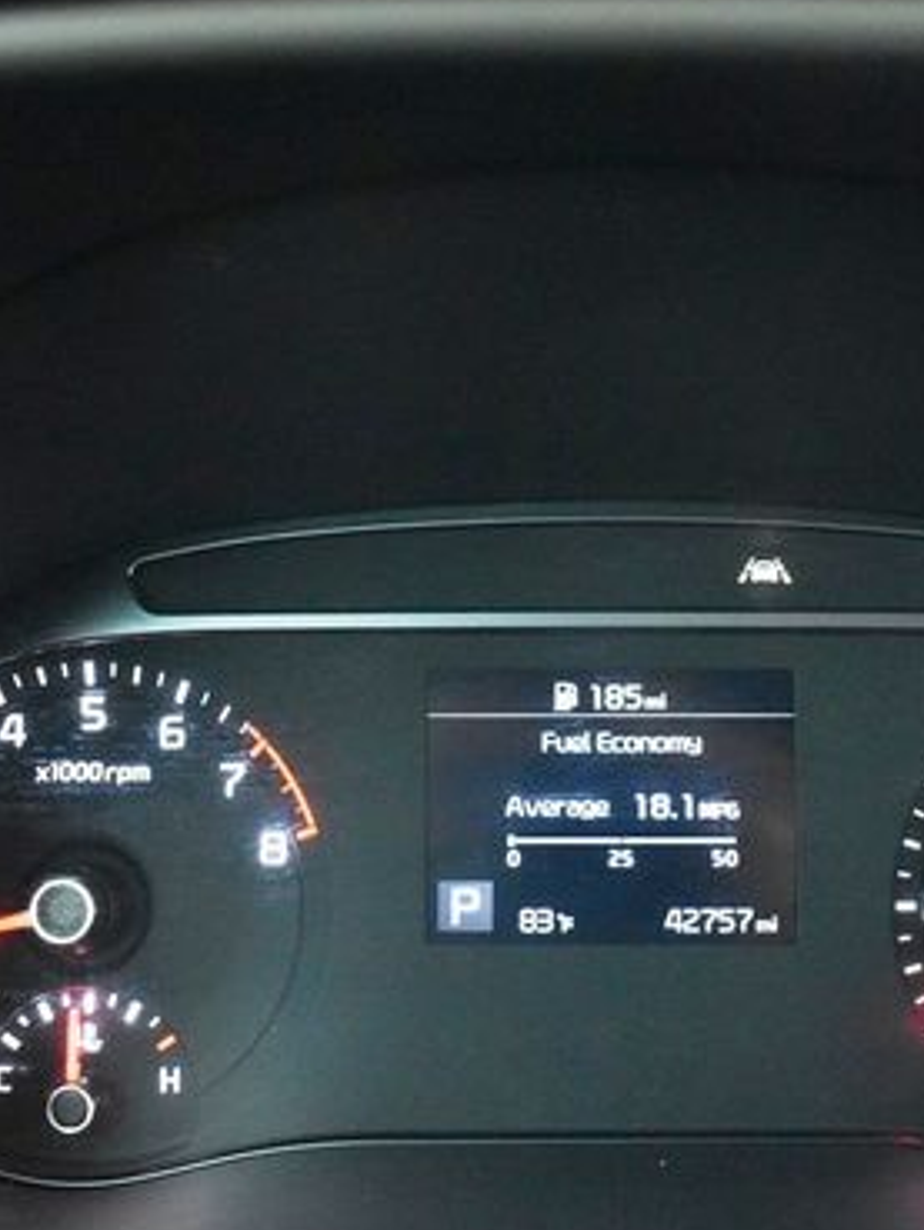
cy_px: 662
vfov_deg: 42.0
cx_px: 574
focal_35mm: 45
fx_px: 1601
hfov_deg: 32.1
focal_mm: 18
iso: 4500
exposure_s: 1/125
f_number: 3.5
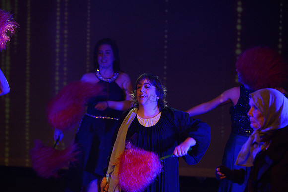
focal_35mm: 165
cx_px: 144
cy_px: 96
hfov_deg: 12.4
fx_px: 1320
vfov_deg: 8.3
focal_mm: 165
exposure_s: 1/160
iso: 1250
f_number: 3.5
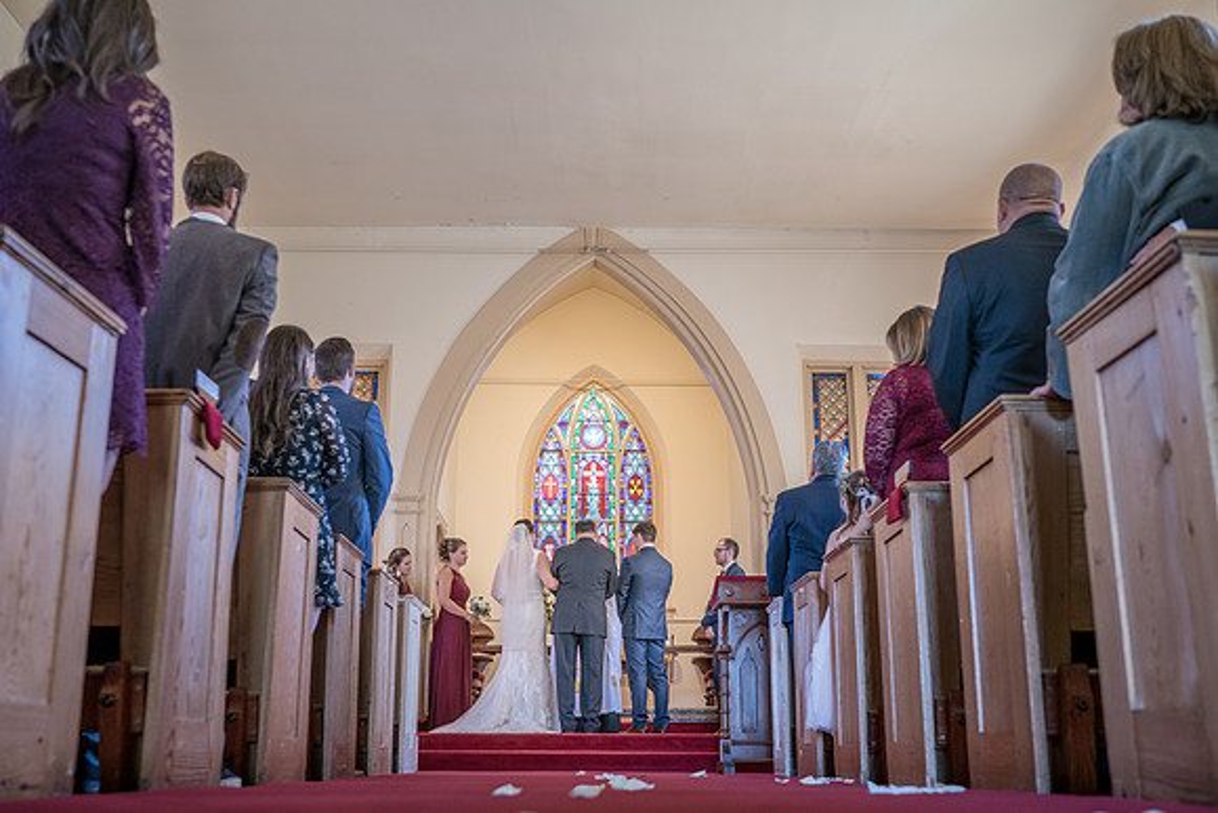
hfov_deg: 52.6
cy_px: 400
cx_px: 595
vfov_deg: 36.5
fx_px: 1231
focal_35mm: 36
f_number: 2.8
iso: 2000
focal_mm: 35
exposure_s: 1/100
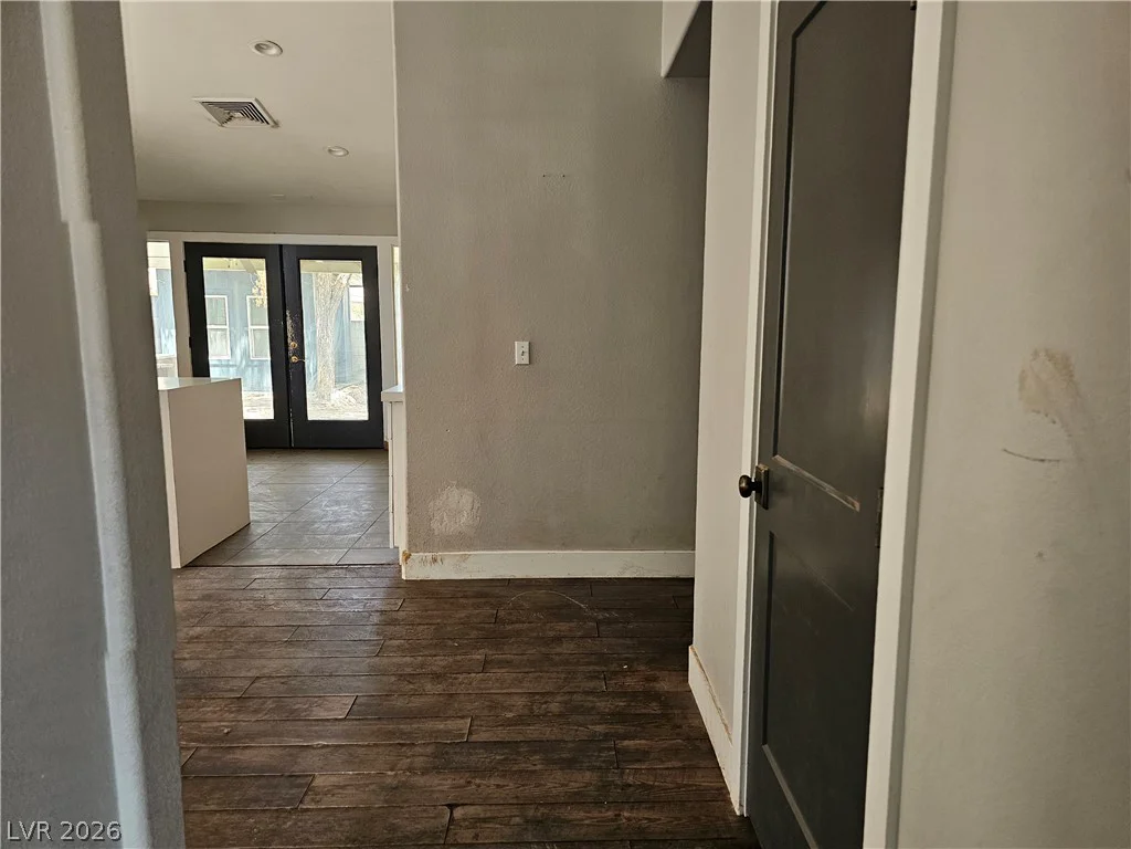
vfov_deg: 58.9
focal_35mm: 23
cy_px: 424
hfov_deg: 73.9
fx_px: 751
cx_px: 566
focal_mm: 6.3
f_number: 1.7
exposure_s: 1/120
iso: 250
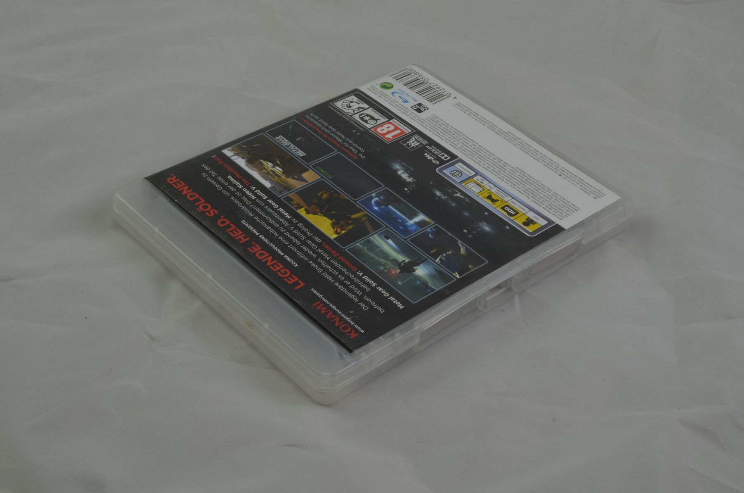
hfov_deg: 33.5
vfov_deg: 22.5
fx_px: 1238
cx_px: 372
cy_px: 246
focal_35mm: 60
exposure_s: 1/4
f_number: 20
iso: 100
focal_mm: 40
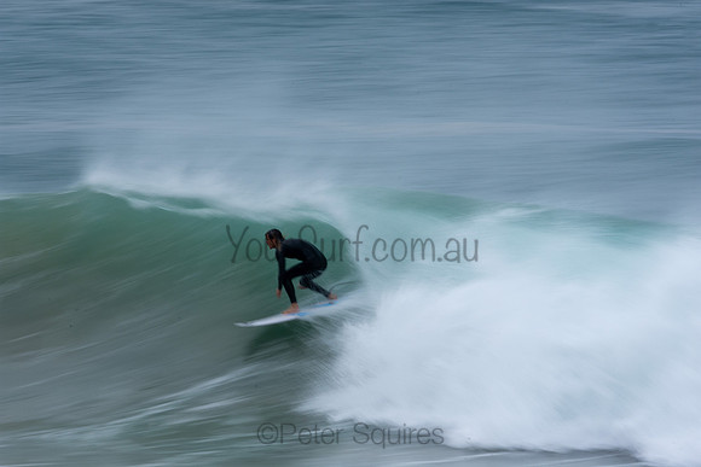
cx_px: 350
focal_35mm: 750
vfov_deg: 1.8
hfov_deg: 2.7
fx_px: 14607
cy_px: 234
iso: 100
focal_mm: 500
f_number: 29
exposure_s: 1/20
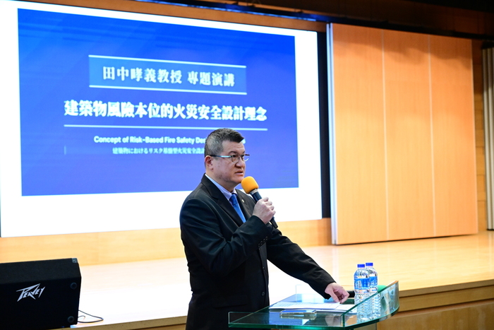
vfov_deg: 22.6
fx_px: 823
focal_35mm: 60
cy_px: 165
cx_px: 247
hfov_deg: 33.4
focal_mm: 60
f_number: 4.5
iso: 5000
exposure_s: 1/100
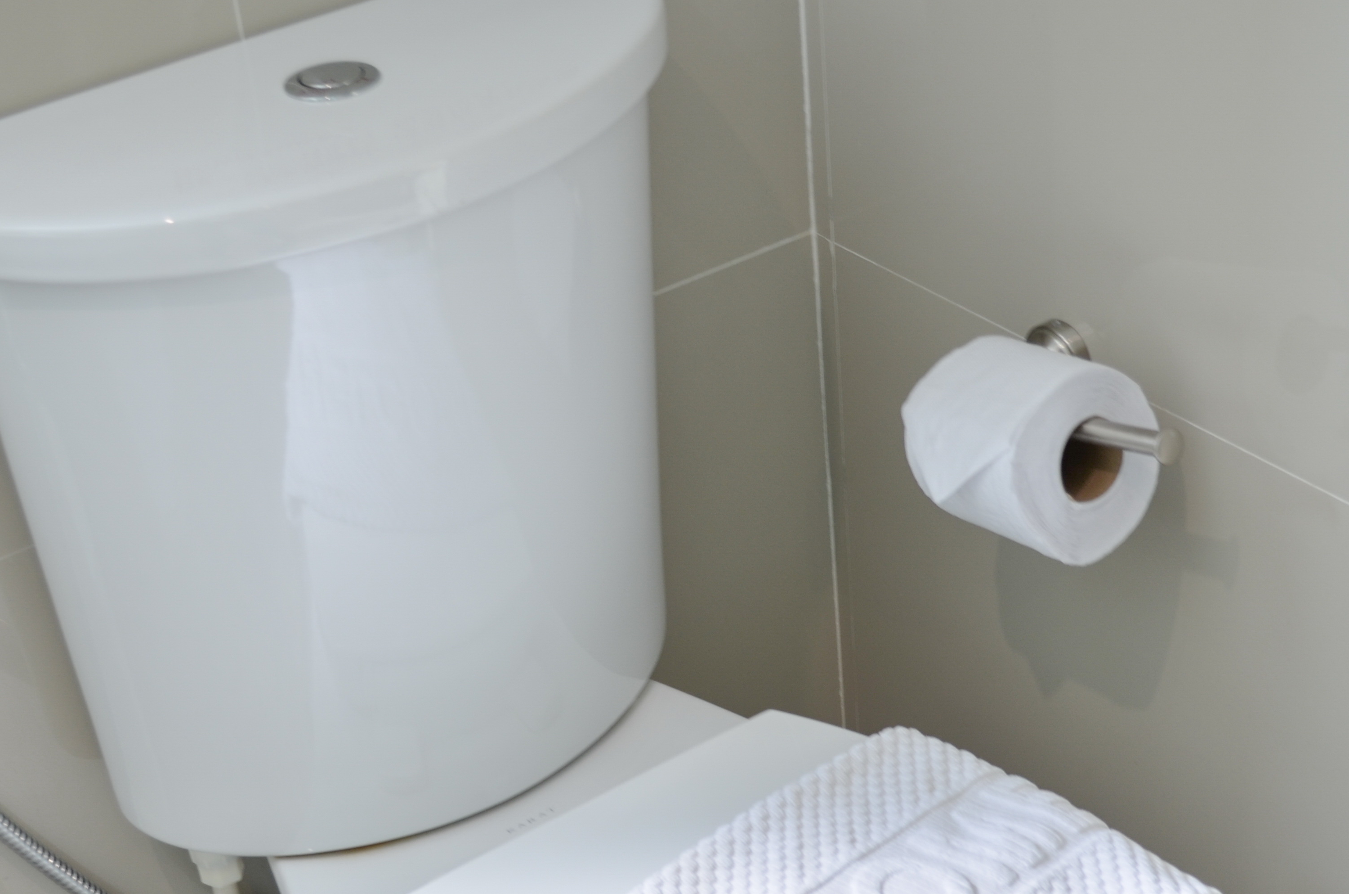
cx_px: 769
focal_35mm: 69
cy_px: 708
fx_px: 2580
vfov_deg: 19.5
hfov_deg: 29.3
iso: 100
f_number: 4.5
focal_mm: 28
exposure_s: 1/6
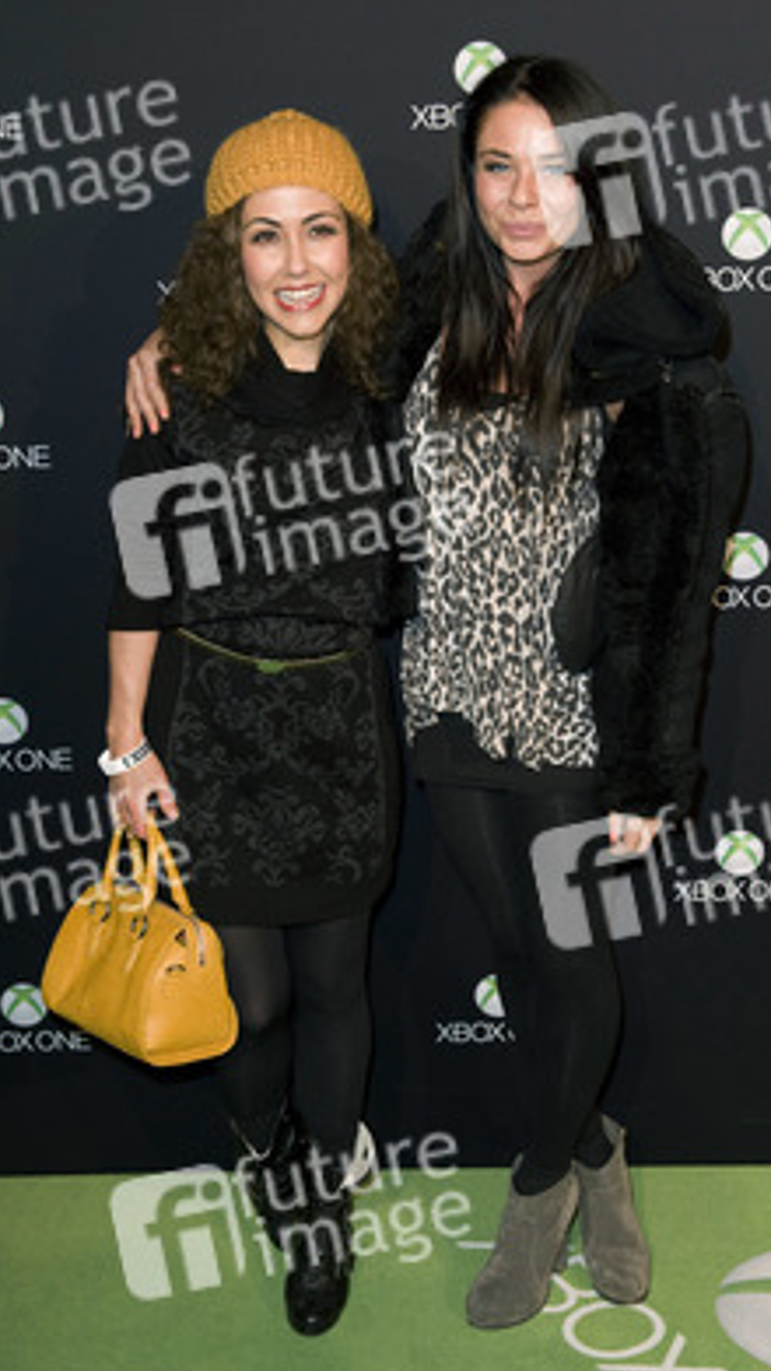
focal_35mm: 45
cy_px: 691
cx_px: 394
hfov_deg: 26.5
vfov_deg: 45.5
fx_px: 1635
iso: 1000
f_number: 5.6
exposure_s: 1/160
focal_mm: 42
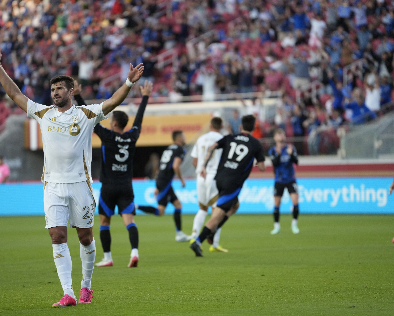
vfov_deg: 6.8
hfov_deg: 8.5
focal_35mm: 226
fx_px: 2635
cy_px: 158
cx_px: 160
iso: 800
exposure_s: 1/1600
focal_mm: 200
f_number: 3.2
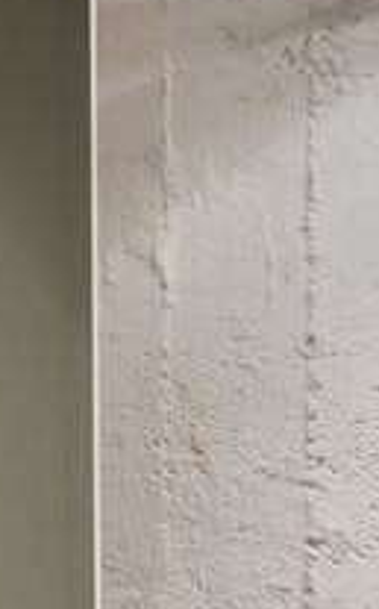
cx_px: 663
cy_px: 710
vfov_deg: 13.9
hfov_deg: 8.6
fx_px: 2434
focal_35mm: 147
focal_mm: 31
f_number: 8
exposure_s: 1/3
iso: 100
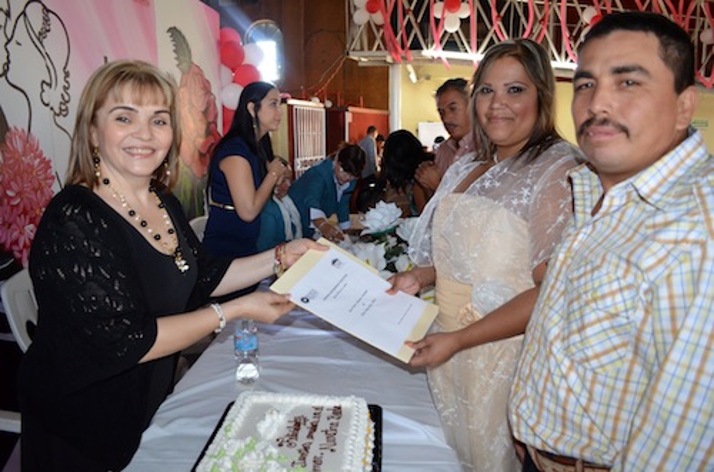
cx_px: 357
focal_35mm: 27
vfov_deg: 47.7
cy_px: 236
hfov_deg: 67.5
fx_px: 534
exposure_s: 1/60
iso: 1100
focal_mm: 18
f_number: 3.5
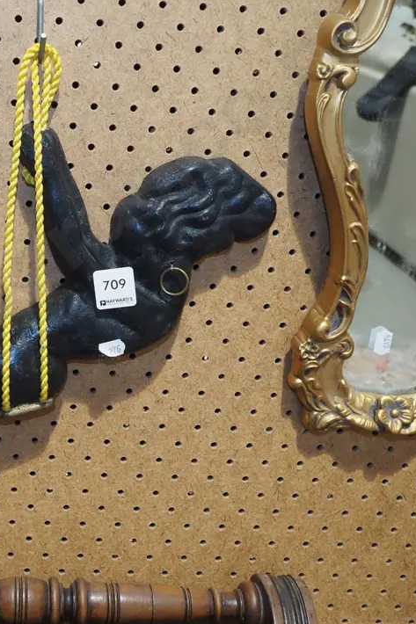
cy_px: 294
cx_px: 3
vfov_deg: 38.9
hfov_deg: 25.2
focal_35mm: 51
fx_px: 884
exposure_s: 1/60
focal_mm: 17
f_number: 5.6
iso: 1600
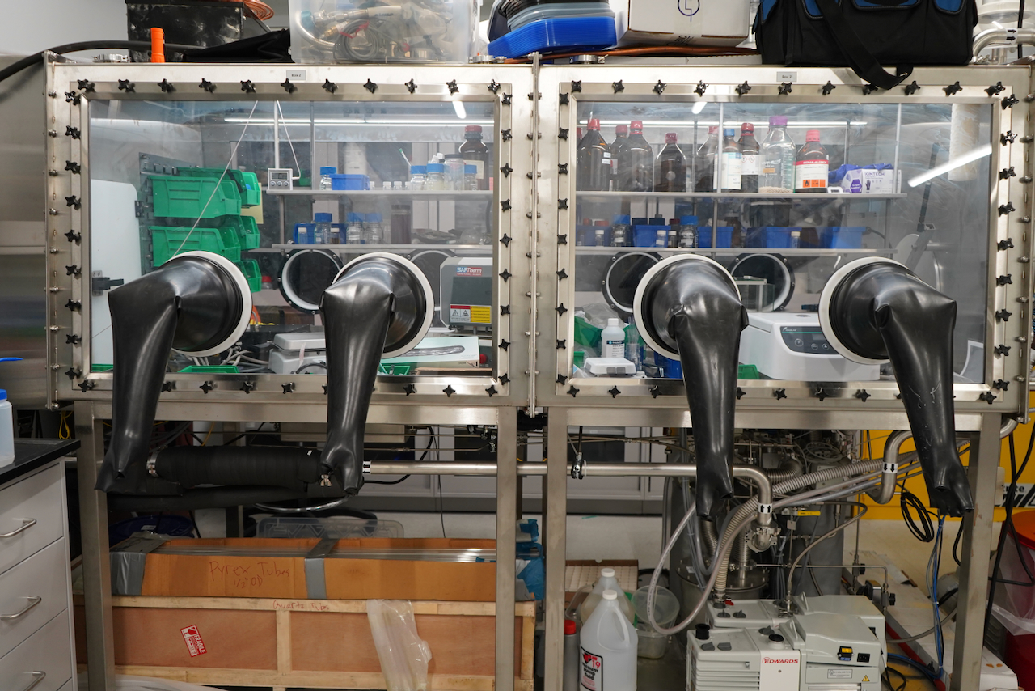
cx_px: 518
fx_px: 834
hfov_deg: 63.6
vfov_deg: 45.0
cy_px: 346
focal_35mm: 29
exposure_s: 1/160
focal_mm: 29
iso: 1600
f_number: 4
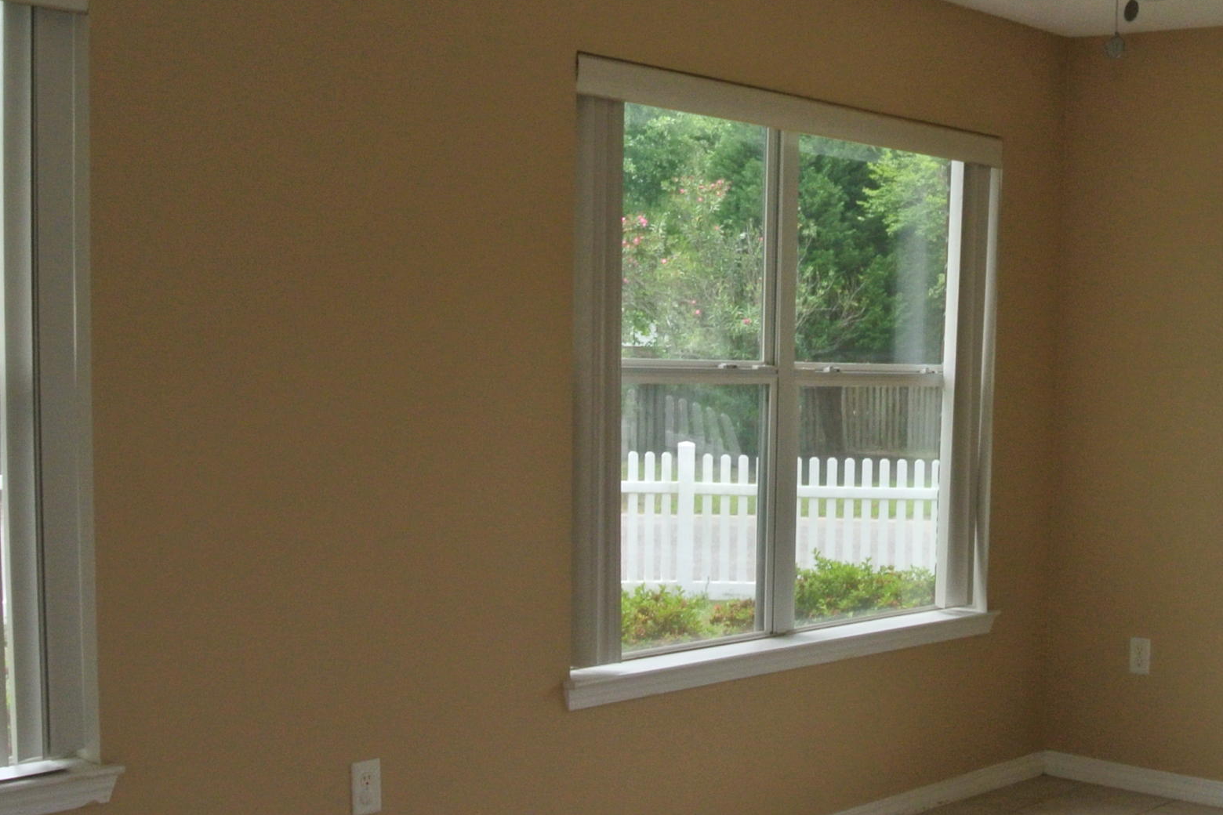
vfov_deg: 25.9
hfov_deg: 37.6
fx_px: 1766
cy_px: 524
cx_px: 856
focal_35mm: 52
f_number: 16
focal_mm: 10
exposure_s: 1/60
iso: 400
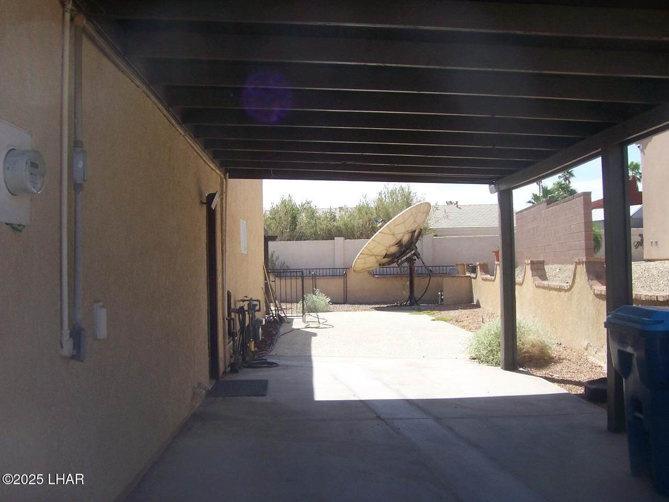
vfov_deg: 41.8
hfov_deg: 54.0
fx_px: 657
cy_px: 251
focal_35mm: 34
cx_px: 334
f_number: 5.6
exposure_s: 1/350
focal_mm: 5.6
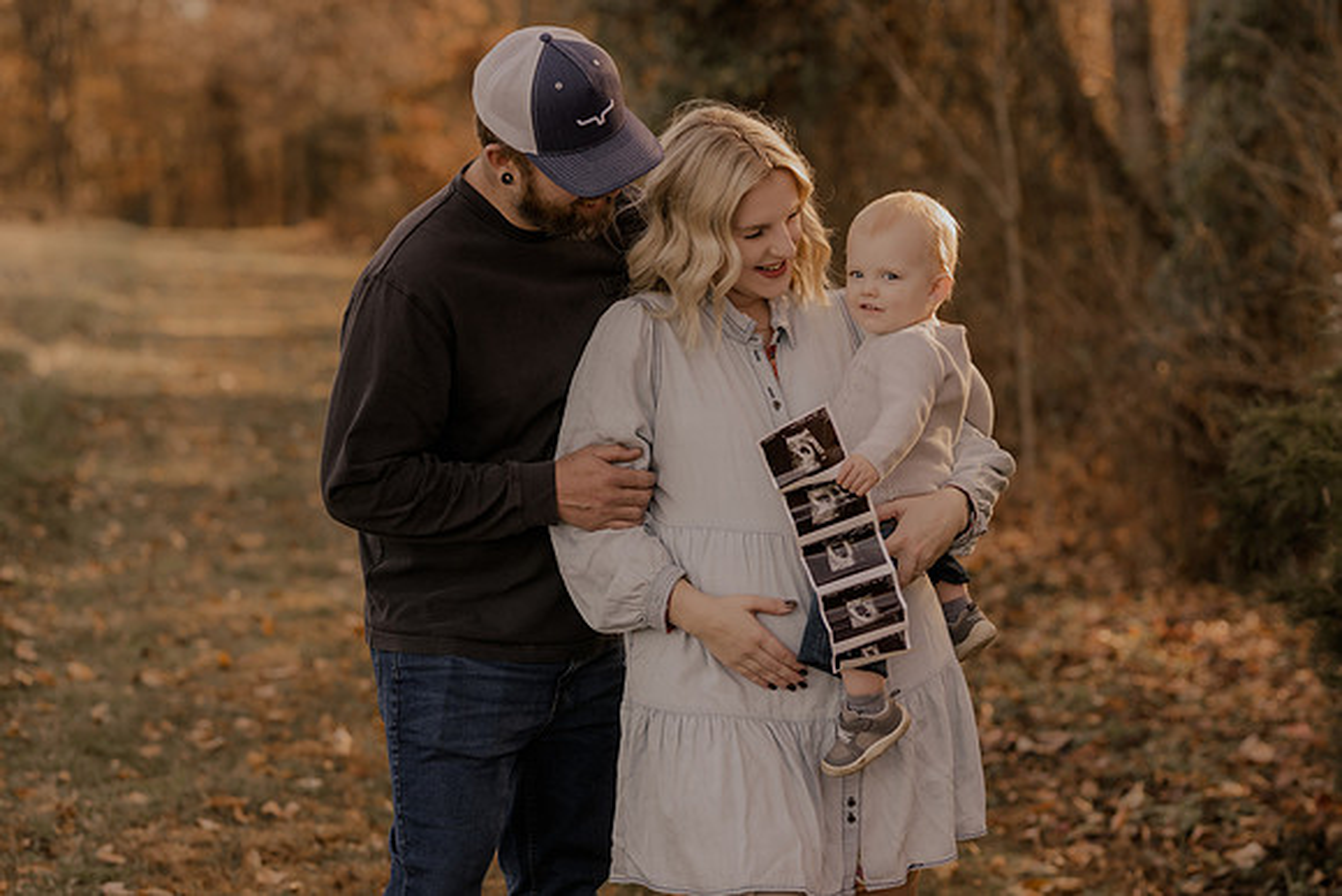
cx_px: 671
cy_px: 448
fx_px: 3169
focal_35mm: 85
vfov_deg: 16.1
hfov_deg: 23.9
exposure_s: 1/400
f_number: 2.8
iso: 200
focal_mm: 85
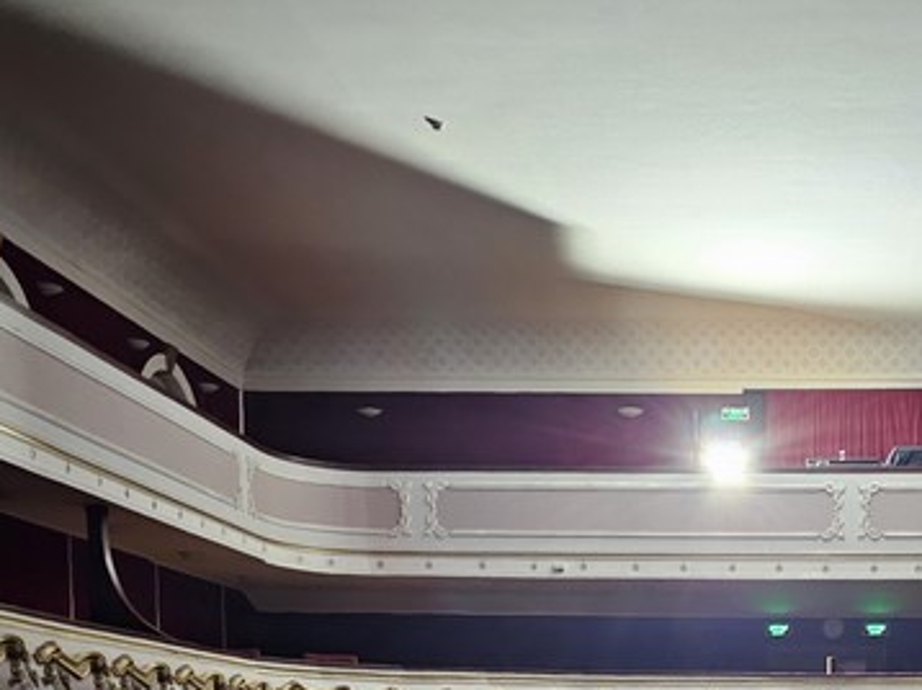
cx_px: 810
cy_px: 852
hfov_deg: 30.9
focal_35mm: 60
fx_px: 1597
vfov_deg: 22.3
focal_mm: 6.3
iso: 1250
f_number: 1.7
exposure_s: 1/25
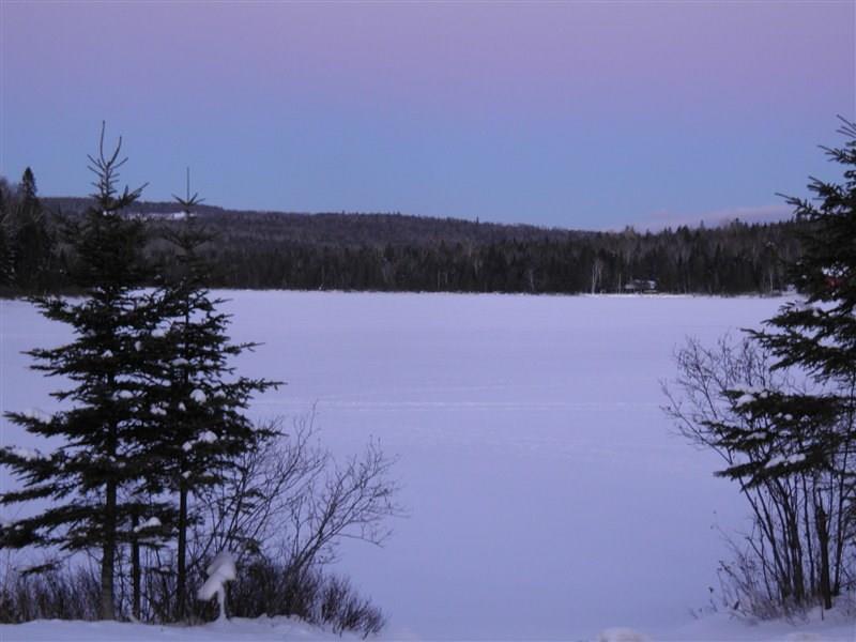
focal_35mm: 73
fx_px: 1805
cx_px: 428
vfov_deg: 20.2
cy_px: 321
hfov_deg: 26.7
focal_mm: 13.2
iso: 100
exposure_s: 1/8
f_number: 3.9
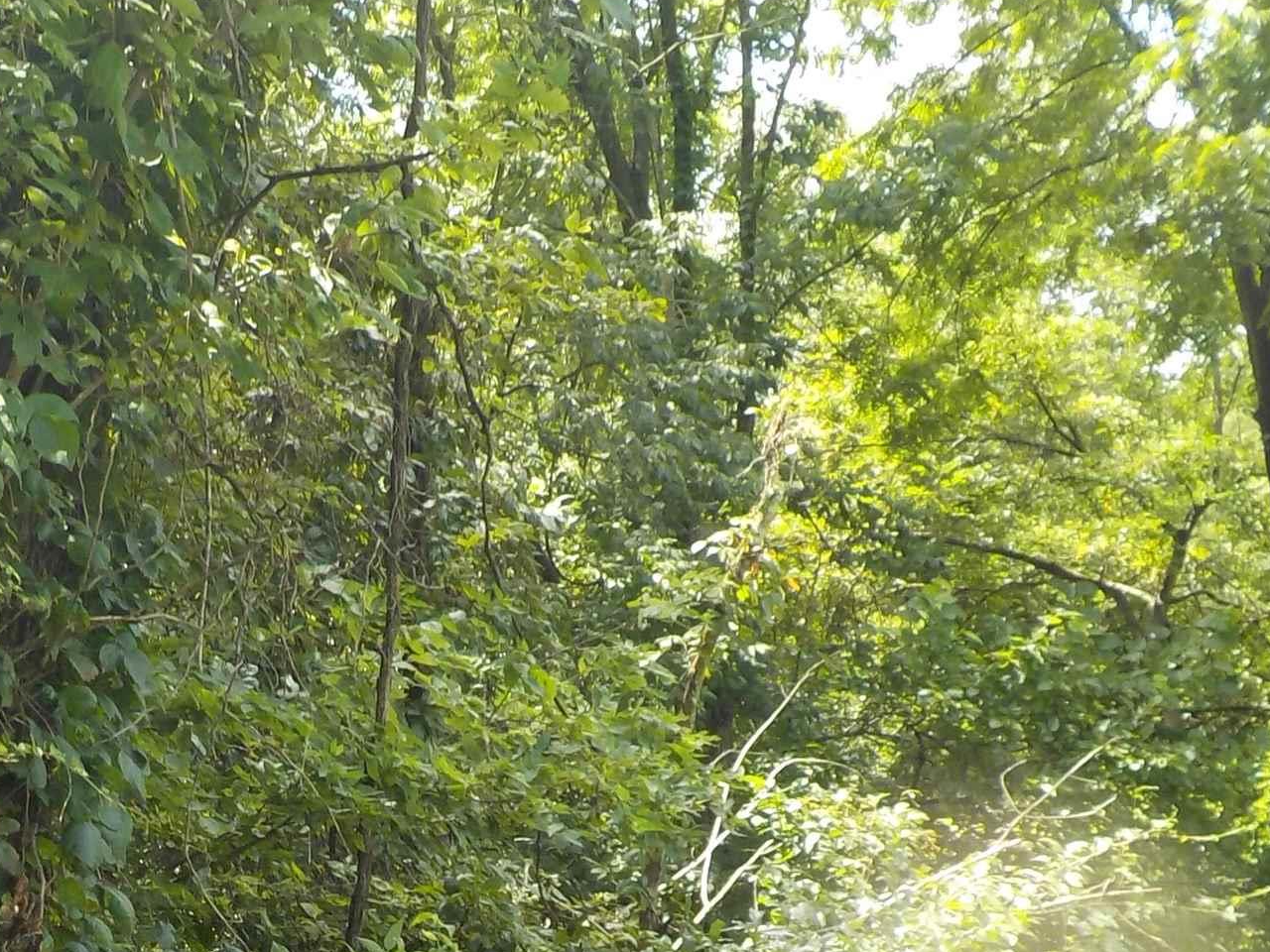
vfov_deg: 19.6
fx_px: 2642
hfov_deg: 26.5
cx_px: 241
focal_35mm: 72
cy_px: 1036
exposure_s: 1/200
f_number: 3.3
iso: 125
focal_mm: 4.1
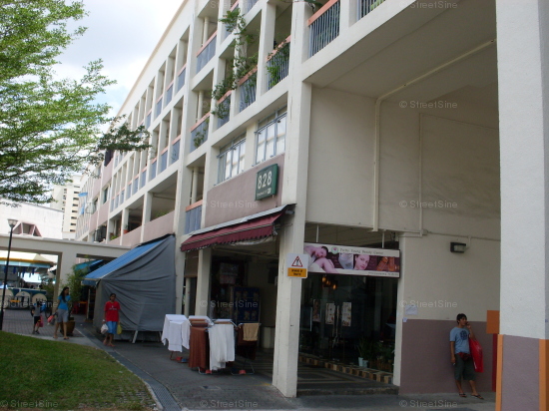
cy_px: 206
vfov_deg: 37.7
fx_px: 602
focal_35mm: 38
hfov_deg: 49.0
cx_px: 274
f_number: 8.4
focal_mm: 6.3
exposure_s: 1/125
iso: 80
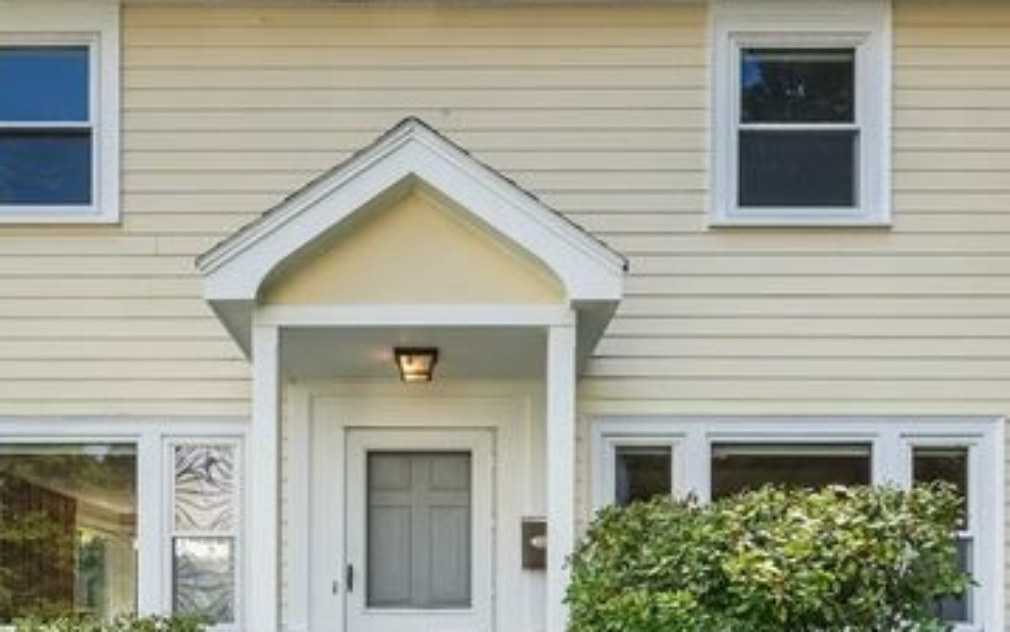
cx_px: 423
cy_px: 633
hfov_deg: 55.0
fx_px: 964
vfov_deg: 33.2
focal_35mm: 35
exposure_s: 1/30
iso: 100
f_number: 9
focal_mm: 12
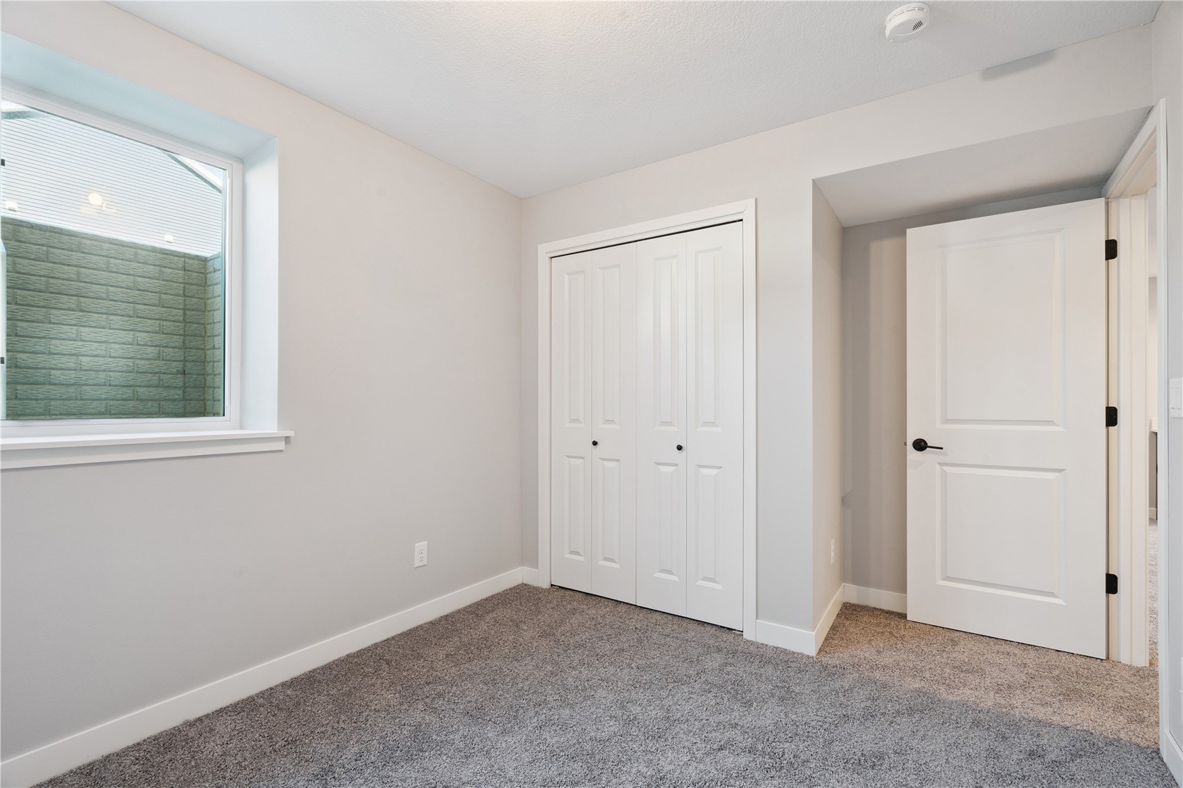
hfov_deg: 96.7
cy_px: 394
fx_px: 526
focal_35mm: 16
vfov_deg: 73.7
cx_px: 592
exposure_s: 1/3.33
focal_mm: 16
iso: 400
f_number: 10
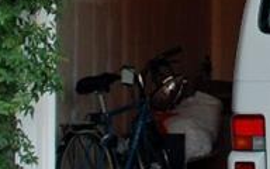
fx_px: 1582
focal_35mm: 215
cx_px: 420
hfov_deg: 9.5
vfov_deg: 6.1
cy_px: -46
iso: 200
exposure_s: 1/60
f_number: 4
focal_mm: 18
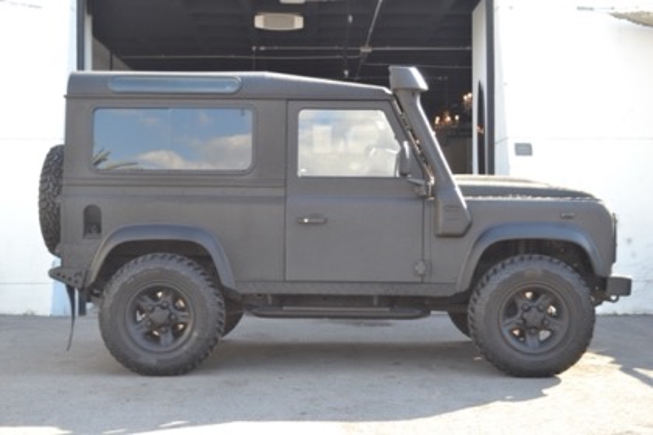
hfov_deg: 35.1
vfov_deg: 23.8
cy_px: 218
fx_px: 1034
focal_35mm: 57
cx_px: 326
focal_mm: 38
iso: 320
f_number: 5.6
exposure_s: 1/125
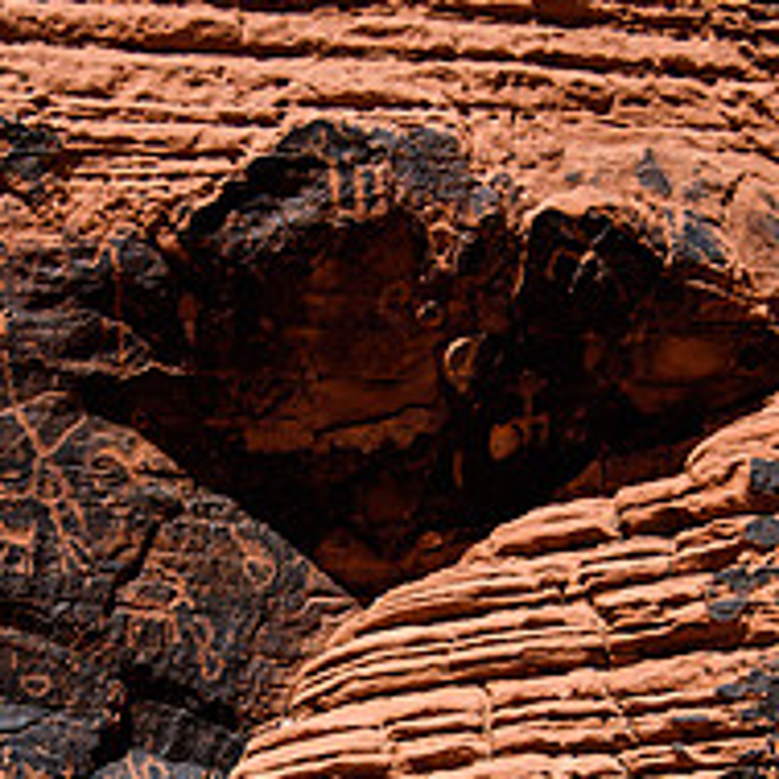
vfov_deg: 8.2
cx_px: 223
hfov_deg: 8.2
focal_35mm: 213
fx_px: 5423
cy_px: 709
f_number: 5.6
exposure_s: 1/800
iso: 400
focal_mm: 70
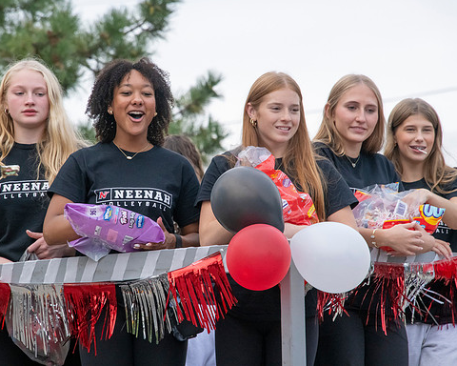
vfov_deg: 4.6
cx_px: 189
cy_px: 183
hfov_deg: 5.7
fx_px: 4599
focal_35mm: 340
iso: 3200
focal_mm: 300
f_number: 11
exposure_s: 1/640
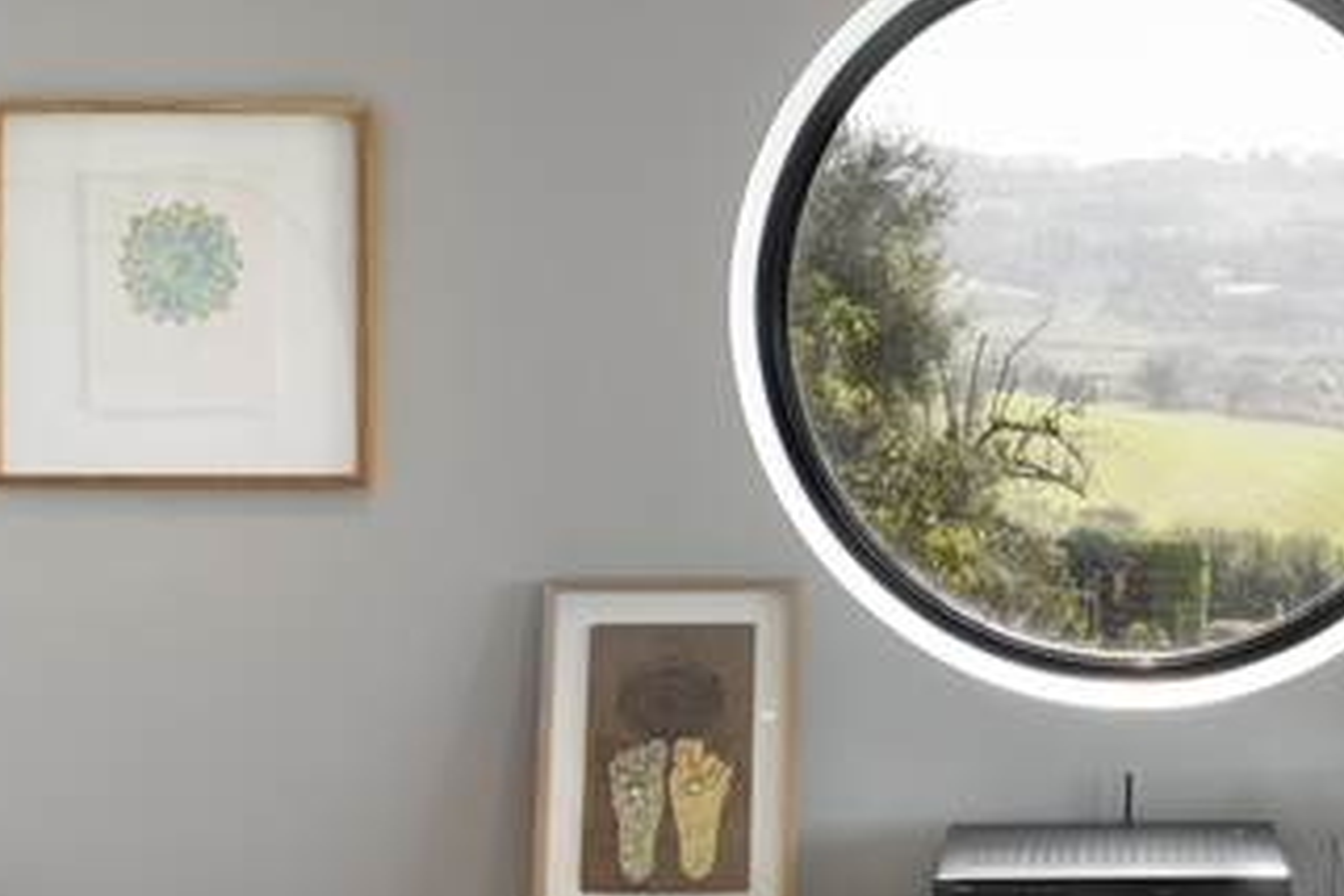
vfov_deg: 22.2
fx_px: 2277
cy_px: 299
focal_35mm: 61
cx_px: 1139
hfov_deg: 31.7
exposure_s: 1/2
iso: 160
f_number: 16
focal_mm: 28
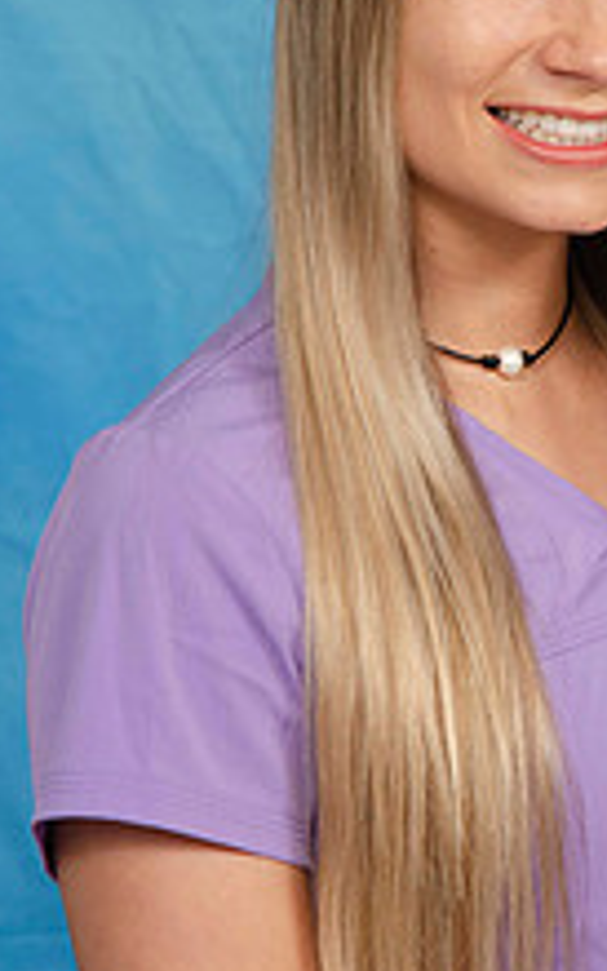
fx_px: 5793
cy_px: 257
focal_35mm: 219
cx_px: 496
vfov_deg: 9.6
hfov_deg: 6.0
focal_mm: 70
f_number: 5.6
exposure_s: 1/60
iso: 200
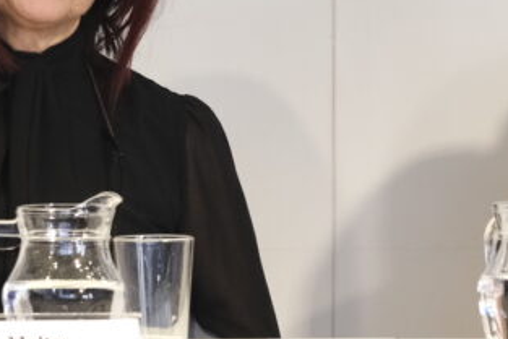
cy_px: 41
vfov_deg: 4.0
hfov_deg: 5.9
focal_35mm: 347
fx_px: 4899
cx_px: 445
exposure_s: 1/160
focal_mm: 70.5
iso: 1600
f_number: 5
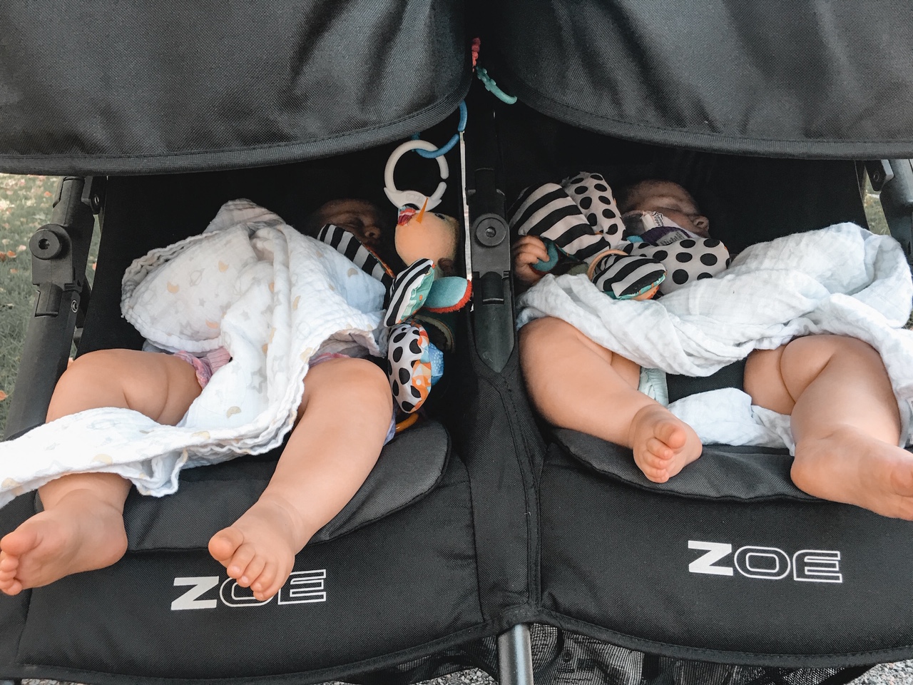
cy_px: 342
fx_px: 765
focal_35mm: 29
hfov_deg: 61.7
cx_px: 456
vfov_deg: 48.2
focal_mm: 4.15
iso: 25
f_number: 2.2
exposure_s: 1/30
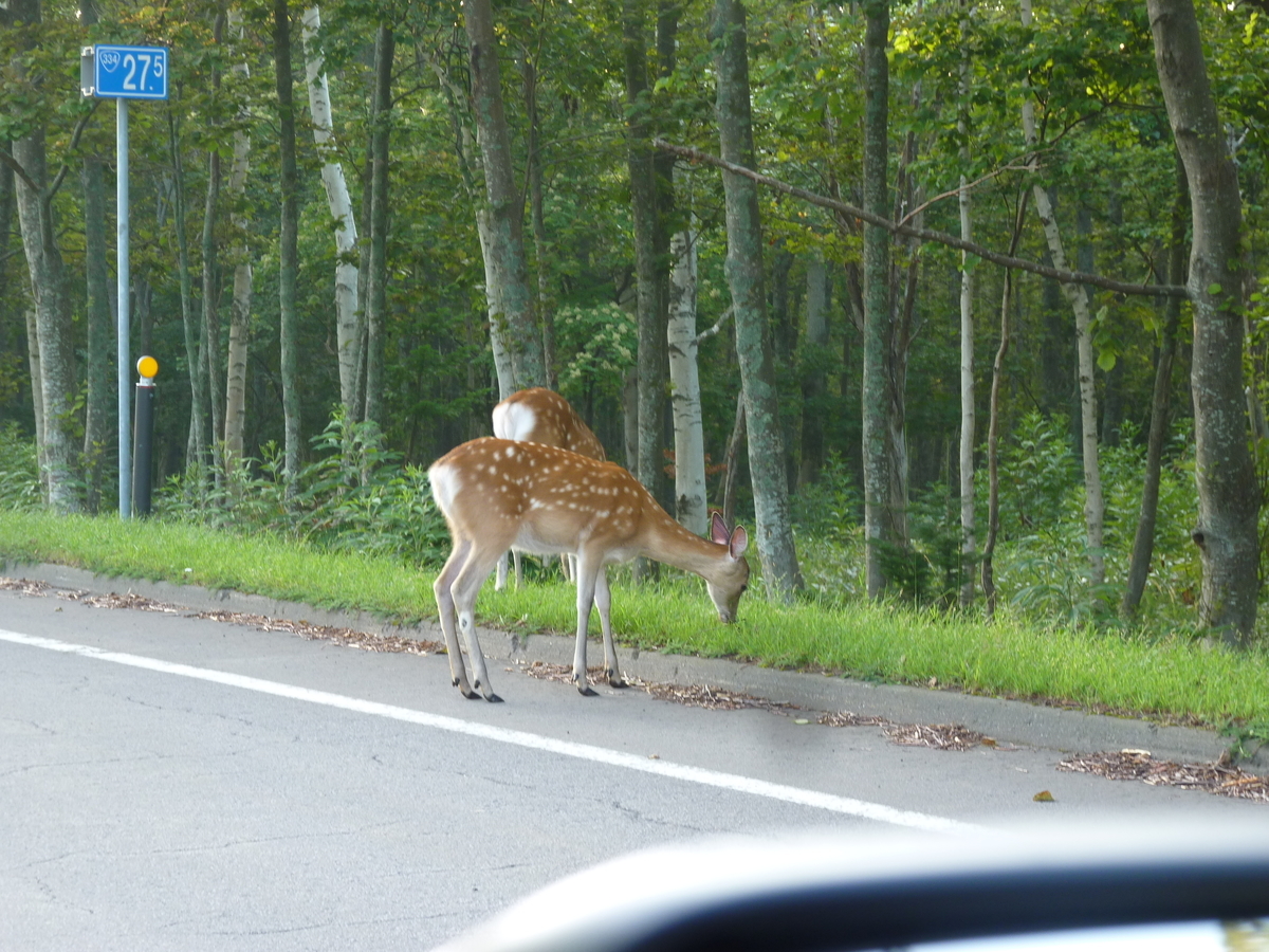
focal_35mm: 113
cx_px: 634
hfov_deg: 17.4
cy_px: 476
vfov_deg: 13.1
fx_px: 4143
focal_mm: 20.1
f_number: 3.6
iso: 125
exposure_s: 1/40
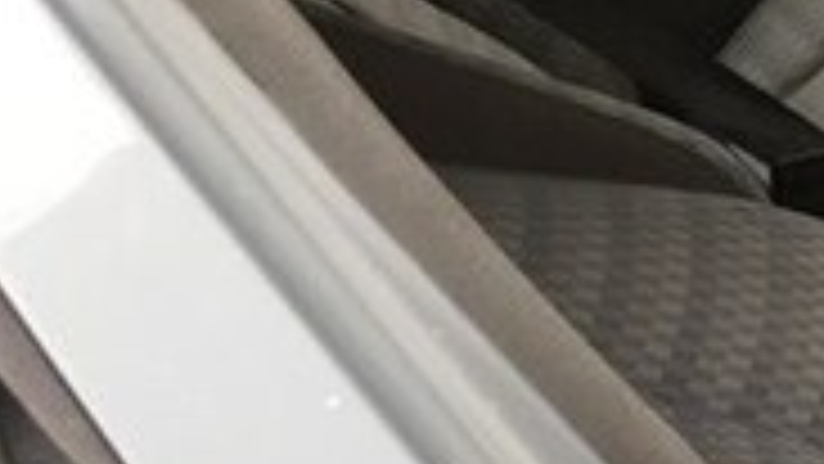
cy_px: -16
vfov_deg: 10.5
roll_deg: +16.5
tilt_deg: -24.8
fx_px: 2491
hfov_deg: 16.3
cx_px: 1414
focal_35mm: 114
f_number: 2.2
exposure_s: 1/33
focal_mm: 4.15
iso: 40
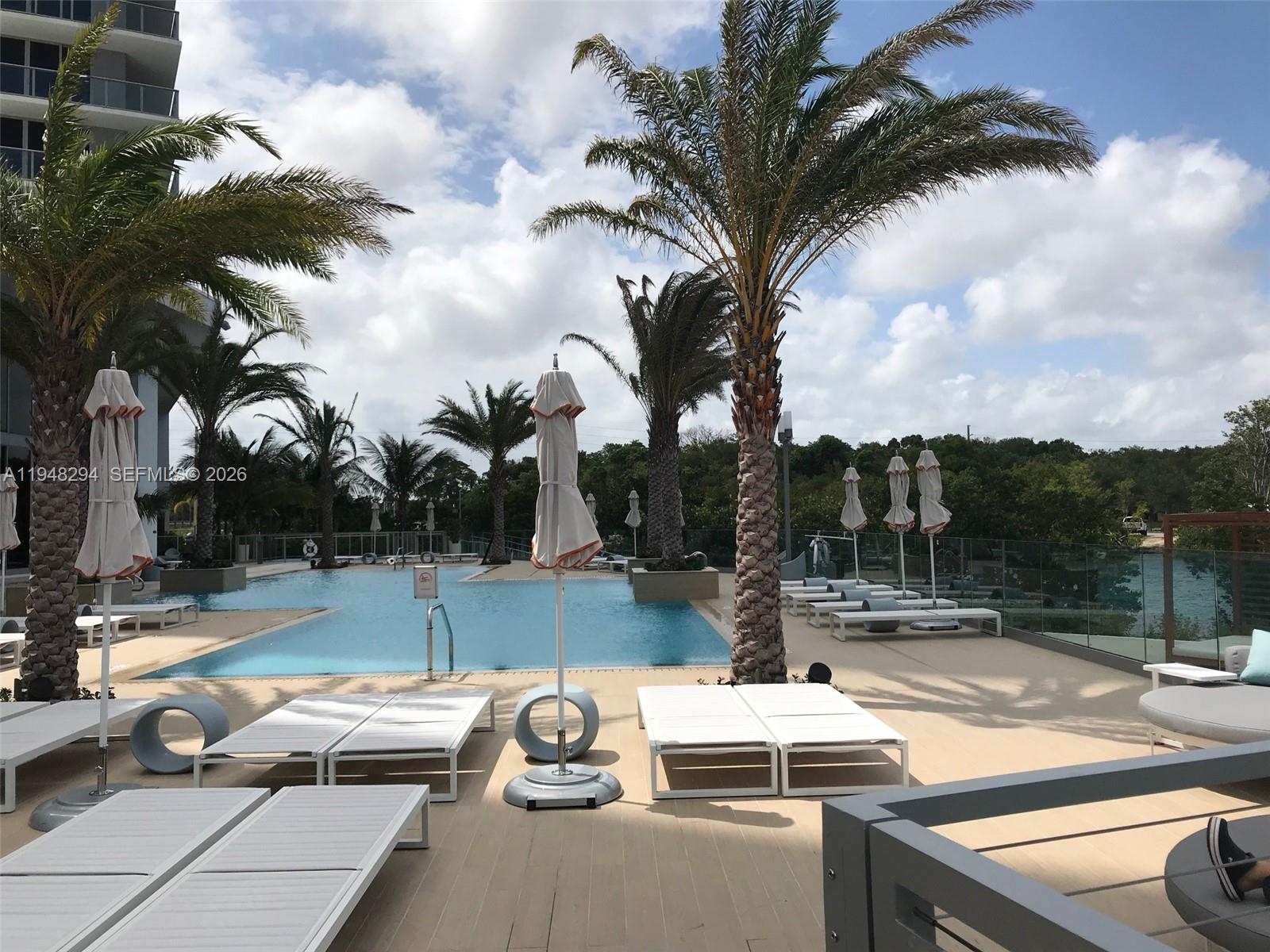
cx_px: 635
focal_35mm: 28
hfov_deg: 63.4
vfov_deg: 49.7
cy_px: 476
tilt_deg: +2.8
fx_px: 1027
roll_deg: +0.7
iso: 20
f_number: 1.8
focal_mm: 3.99
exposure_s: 1/5319
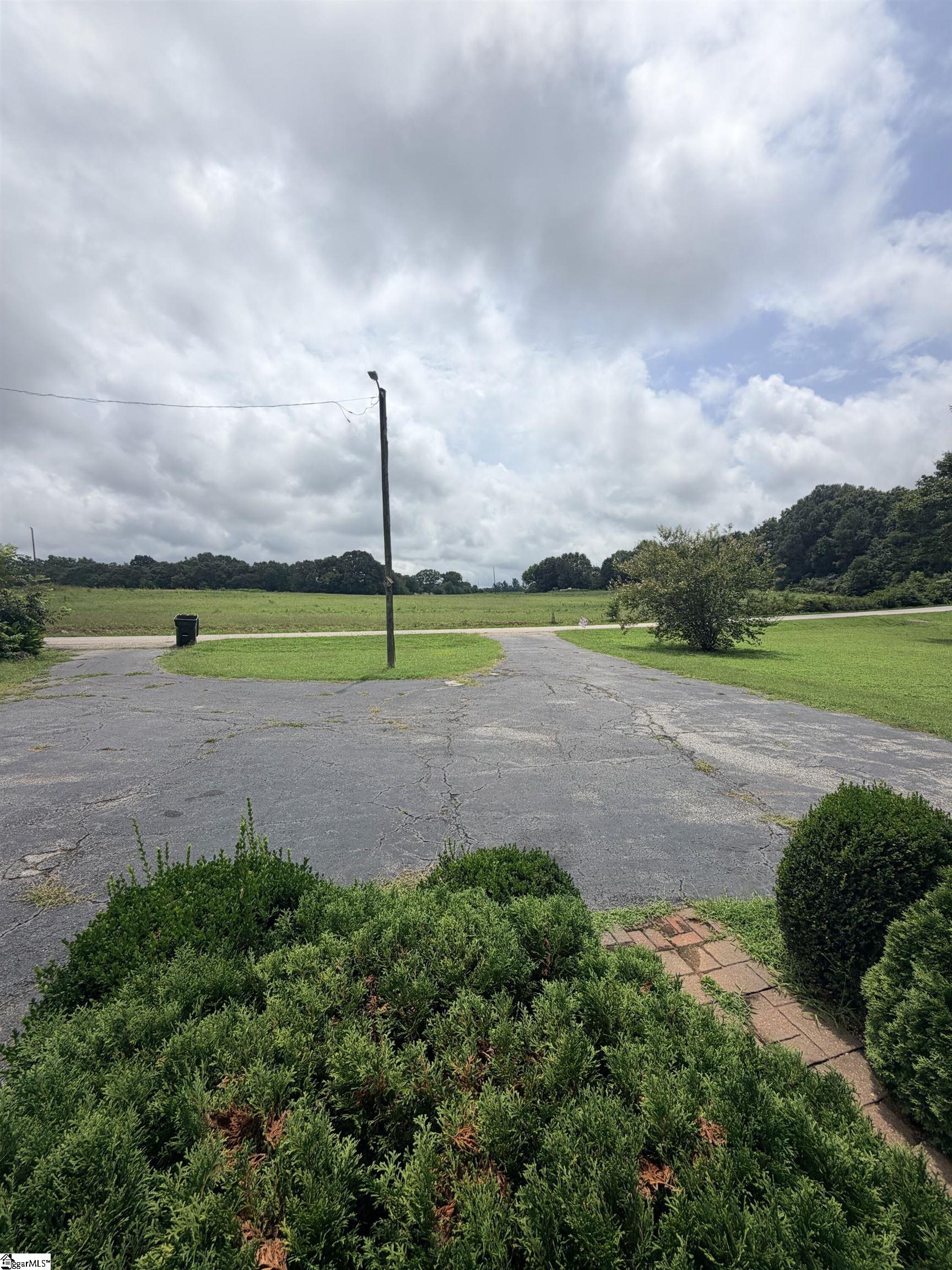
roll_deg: +1.7
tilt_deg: -4.0
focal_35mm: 14
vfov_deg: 102.1
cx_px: 476
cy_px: 635
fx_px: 513
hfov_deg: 85.7
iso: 20
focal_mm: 2.22
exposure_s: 1/1901
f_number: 2.2
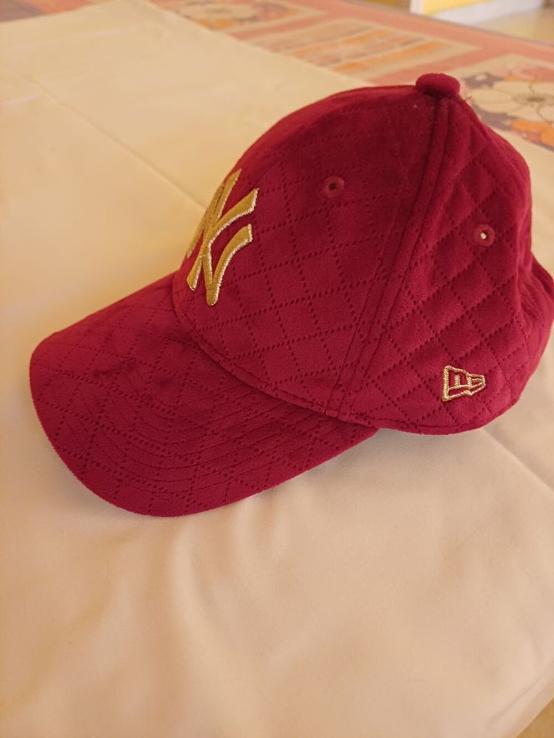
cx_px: 277
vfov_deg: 69.4
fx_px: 533
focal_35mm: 25
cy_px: 369
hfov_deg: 54.9
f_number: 1.8
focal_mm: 4.65
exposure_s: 1/25
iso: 400
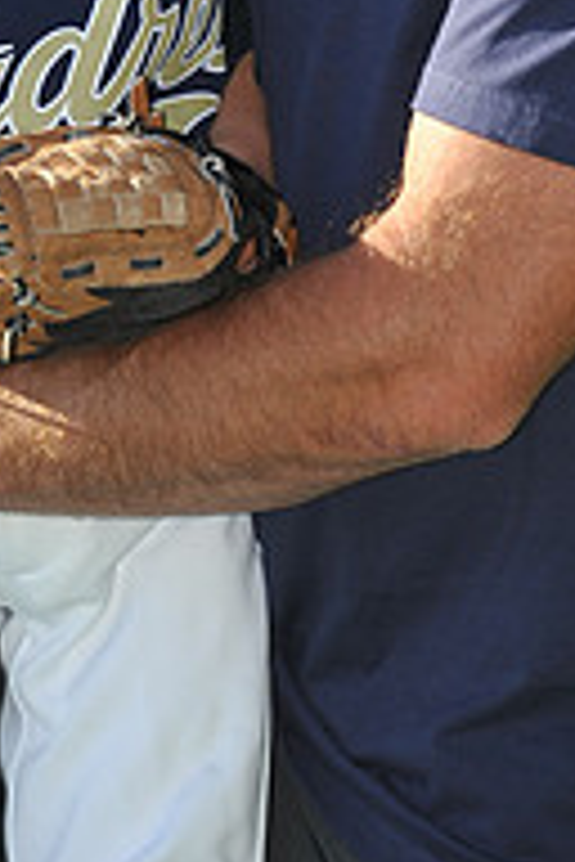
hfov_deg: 3.1
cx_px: 256
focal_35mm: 438
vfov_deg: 4.7
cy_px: -193
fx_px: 10493
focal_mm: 145
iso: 200
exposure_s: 1/1250
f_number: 4
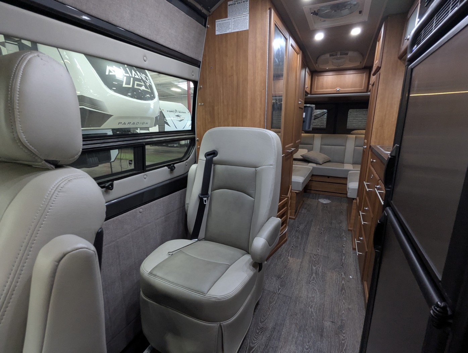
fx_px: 217
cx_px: 234
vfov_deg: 78.2
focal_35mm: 16
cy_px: 176
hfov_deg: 94.4
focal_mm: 2.35
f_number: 2.2
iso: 308
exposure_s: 1/30
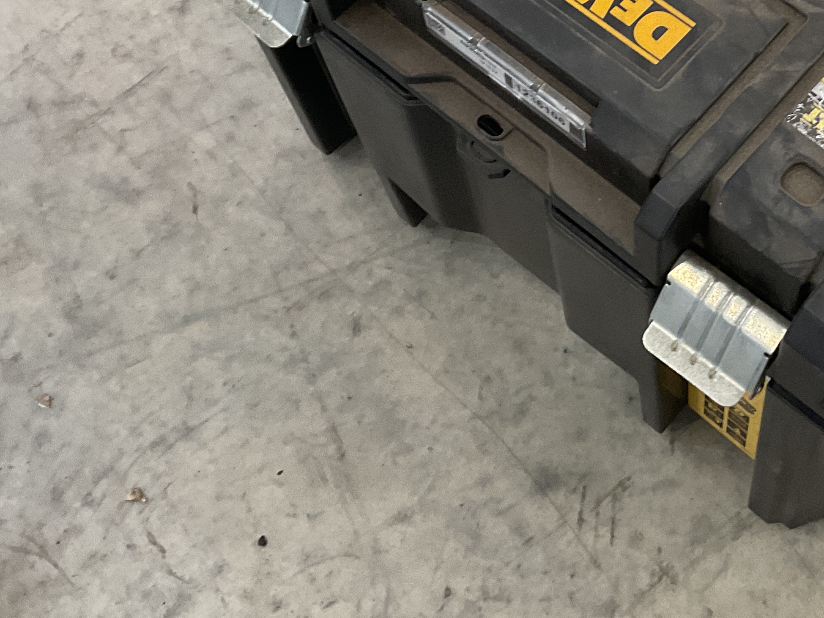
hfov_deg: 30.9
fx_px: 1428
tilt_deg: -58.0
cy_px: 16
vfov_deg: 23.5
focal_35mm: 60
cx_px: 720
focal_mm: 3
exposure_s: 1/50
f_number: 1.8
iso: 125
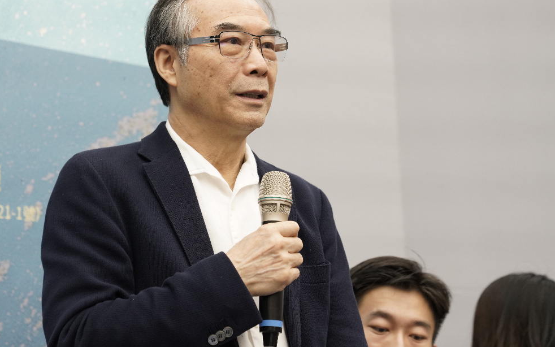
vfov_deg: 14.1
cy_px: 136
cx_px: 238
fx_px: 1407
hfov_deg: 22.3
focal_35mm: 93
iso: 1600
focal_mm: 70
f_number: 4
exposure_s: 1/125
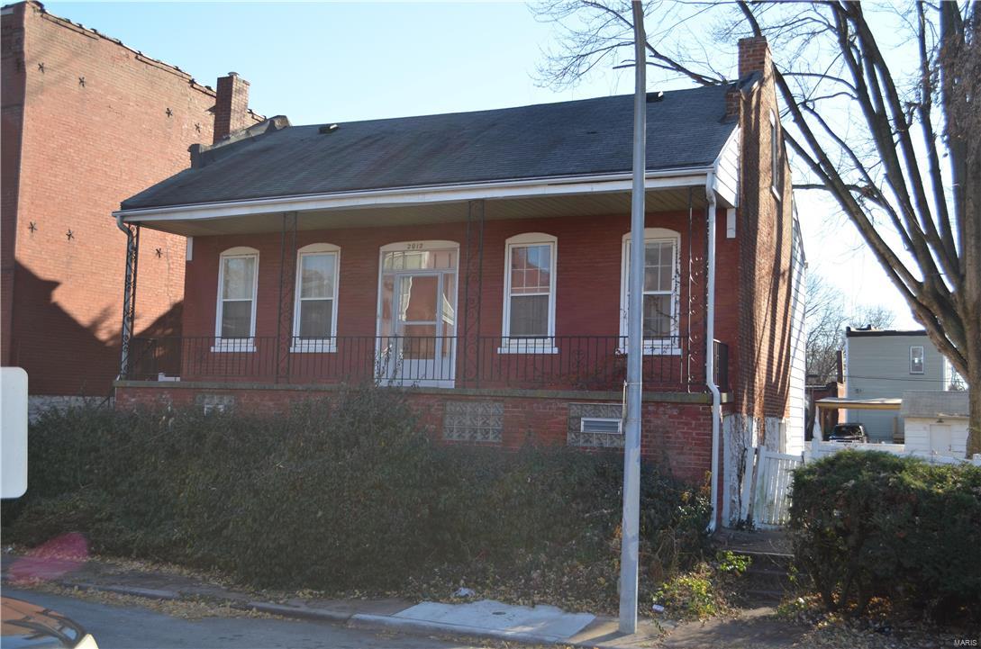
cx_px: 490
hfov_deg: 49.6
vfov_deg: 34.1
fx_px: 1060
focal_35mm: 39
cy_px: 324
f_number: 5.6
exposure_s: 1/200
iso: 100
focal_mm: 26
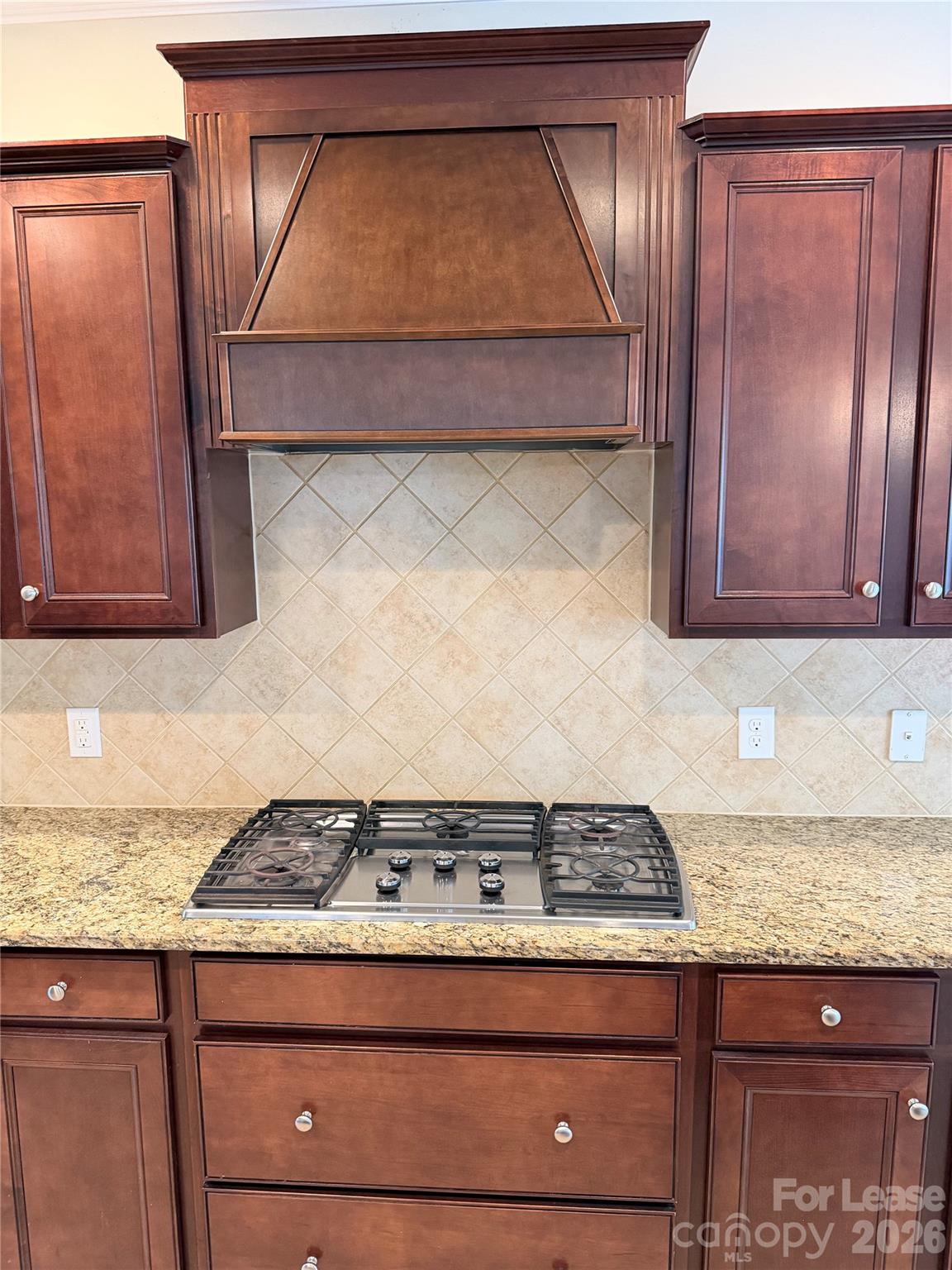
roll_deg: +1.2
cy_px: 635
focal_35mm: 24
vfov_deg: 71.6
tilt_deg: -8.3
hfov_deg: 56.8
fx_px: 880
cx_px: 476
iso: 400
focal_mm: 6.76
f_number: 1.78
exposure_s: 1/60
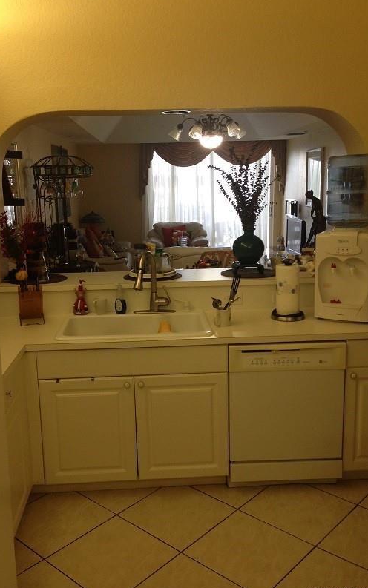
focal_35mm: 36
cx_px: 171
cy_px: 295
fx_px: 577
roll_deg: +1.0
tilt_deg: -8.0
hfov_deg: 35.3
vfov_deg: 54.0
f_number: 2.4
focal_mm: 4.12
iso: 50
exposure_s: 1/20
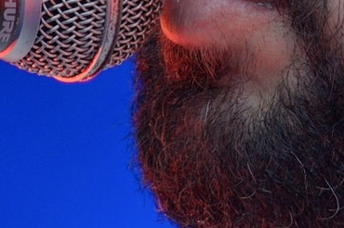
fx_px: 17853
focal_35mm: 1870
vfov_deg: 0.7
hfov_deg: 1.1
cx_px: 642
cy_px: -87
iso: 320
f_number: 4
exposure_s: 1/250
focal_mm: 180
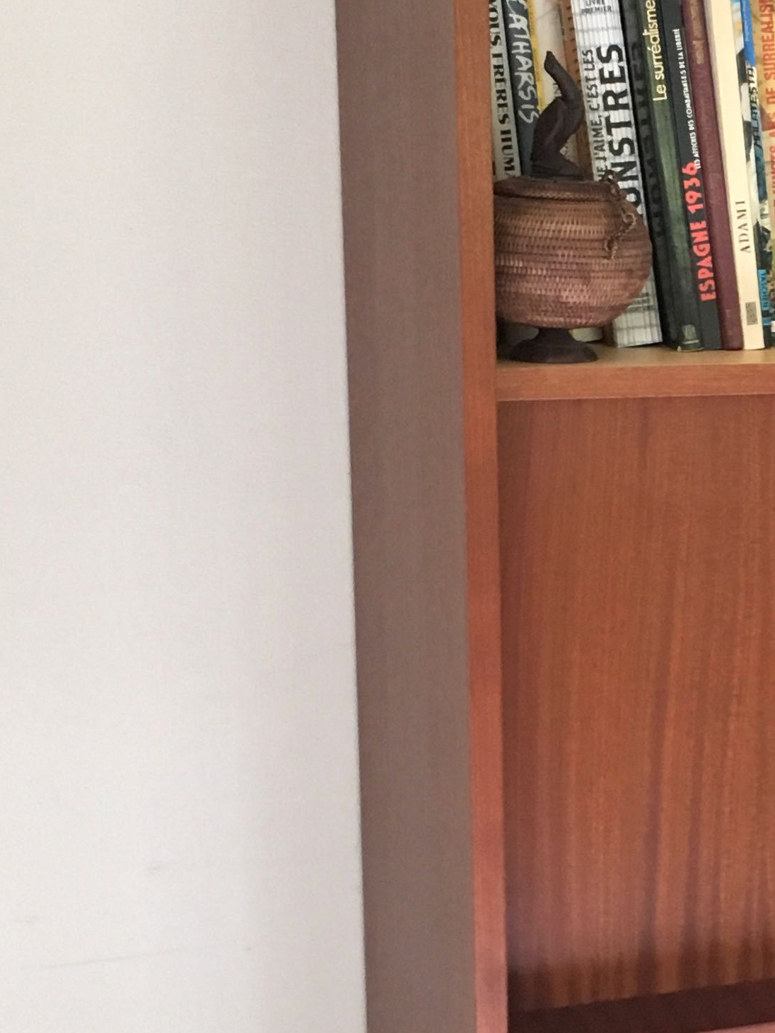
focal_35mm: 80
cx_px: 907
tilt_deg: -16.7
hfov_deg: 17.6
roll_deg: -0.9
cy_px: 648
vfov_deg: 24.4
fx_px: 2389
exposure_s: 1/33
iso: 160
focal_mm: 4.15
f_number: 2.2
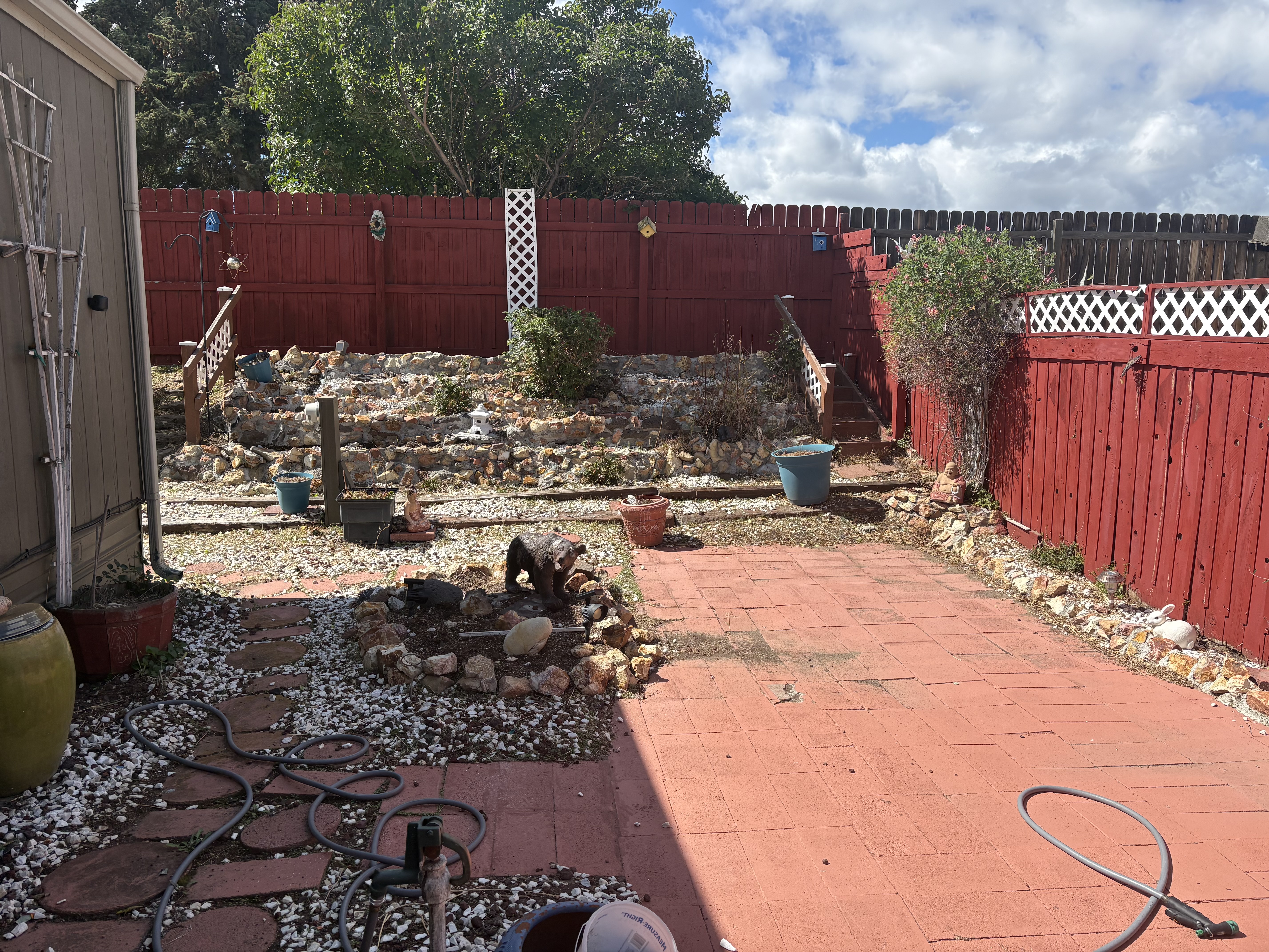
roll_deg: -0.4
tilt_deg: -6.8
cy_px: 476
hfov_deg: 67.3
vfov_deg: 53.1
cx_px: 634
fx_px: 953
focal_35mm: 26
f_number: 1.6
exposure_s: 1/2747
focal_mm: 5.96
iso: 50
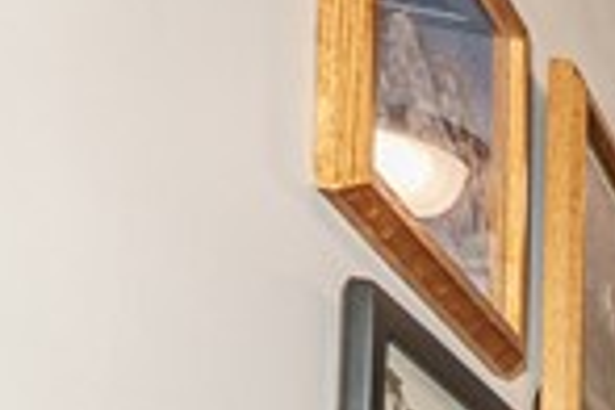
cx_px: 2119
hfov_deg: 9.8
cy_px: 1056
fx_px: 1759
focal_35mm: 103
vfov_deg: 10.8
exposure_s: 1/15
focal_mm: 14
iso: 200
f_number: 9
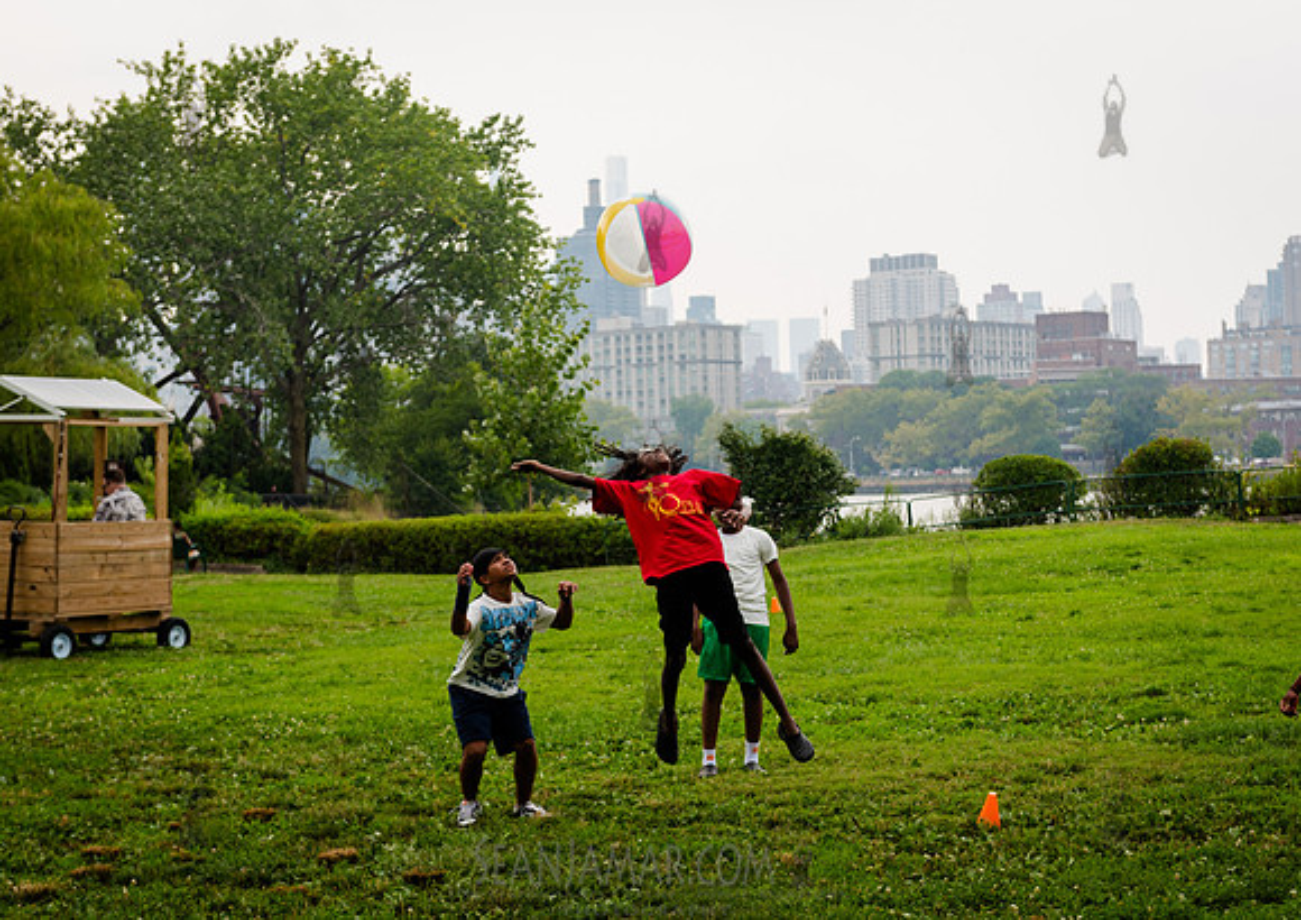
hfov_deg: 27.9
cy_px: 486
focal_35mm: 71
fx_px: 2617
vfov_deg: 19.9
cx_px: 642
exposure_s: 1/800
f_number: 4
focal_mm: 62
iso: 200
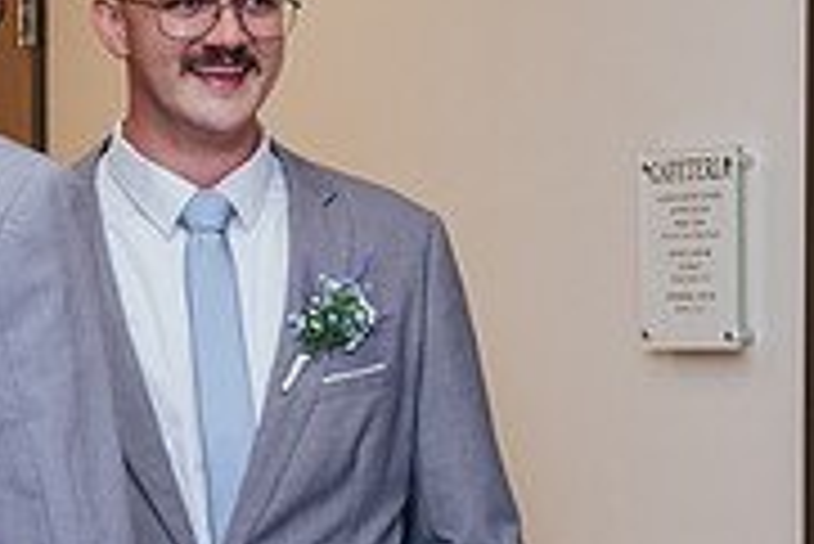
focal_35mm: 181
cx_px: 221
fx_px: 4096
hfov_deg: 11.3
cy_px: 321
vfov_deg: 7.6
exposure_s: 1/200
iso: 800
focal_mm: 50
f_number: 4
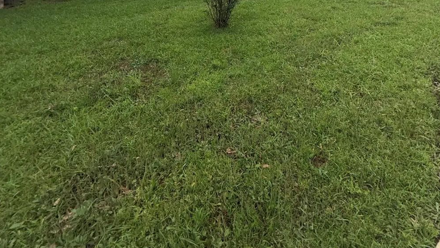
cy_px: 11
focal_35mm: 21
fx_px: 245
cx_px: 226
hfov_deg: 83.8
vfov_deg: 46.5
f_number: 2.2
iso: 16
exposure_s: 1/324
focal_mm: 2.22
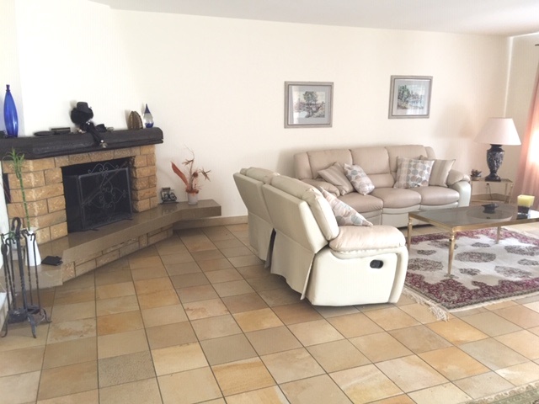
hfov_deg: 61.7
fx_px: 452
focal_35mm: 29
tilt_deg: -11.1
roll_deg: -1.3
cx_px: 270
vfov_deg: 48.2
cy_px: 202
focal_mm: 4.15
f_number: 2.2
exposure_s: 1/10
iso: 125
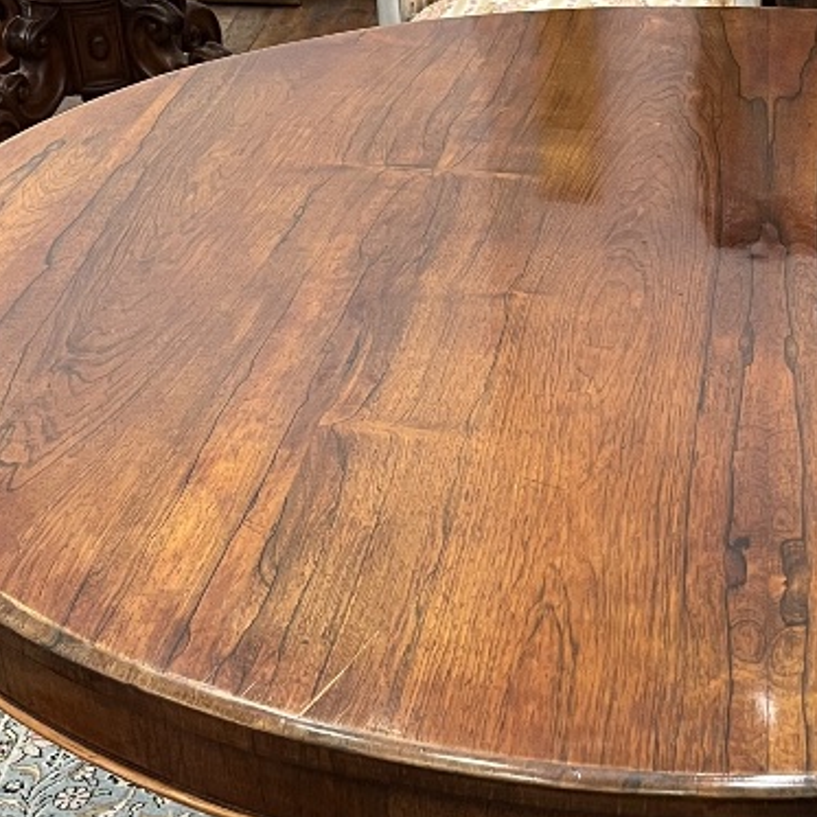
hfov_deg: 22.6
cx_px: 773
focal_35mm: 74
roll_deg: +0.1
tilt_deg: -34.0
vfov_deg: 23.2
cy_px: 556
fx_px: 1976
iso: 160
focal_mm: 5.1
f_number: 1.6
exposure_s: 1/50
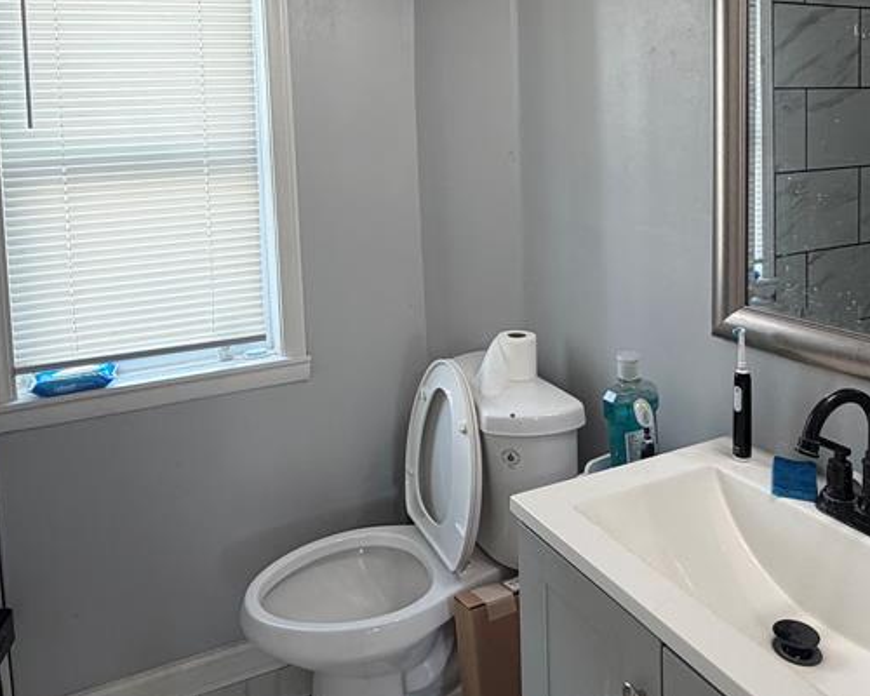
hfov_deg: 62.1
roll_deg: +1.3
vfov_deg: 49.9
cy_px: 193
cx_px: 398
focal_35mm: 28
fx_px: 721
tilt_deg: -4.0
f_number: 2.2
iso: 160
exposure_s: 1/120
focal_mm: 2.22
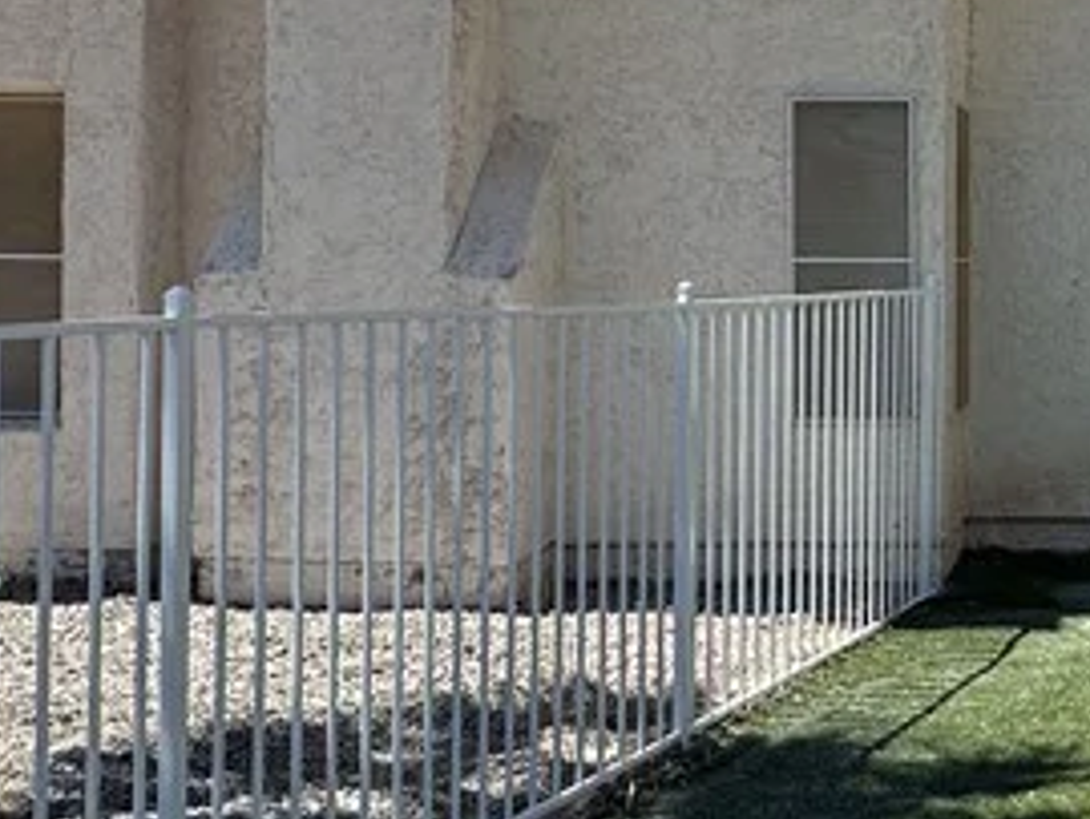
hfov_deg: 32.9
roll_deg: -0.9
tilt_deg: +2.1
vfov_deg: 27.2
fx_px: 1670
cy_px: 210
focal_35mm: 53
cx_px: 1114
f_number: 2.2
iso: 40
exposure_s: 1/1795
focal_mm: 2.22
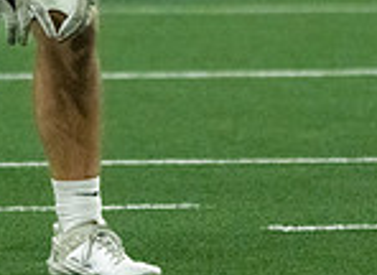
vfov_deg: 1.1
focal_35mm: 1328
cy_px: -161
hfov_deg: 1.5
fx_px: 14324
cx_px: 89
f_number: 5.6
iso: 10000
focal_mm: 300
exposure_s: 1/1250
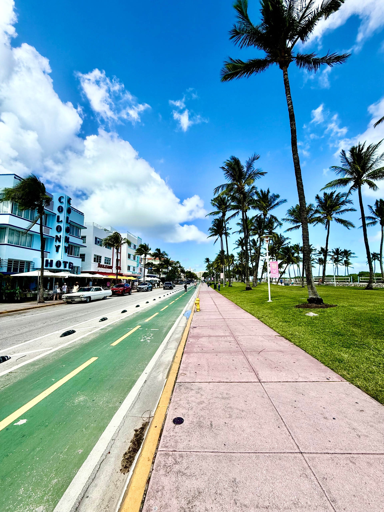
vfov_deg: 102.1
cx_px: 192
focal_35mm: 14
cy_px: 256
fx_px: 207
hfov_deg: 85.7
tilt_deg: +6.7
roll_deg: +0.1
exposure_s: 1/2841
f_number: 2.2
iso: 50
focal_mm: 2.22
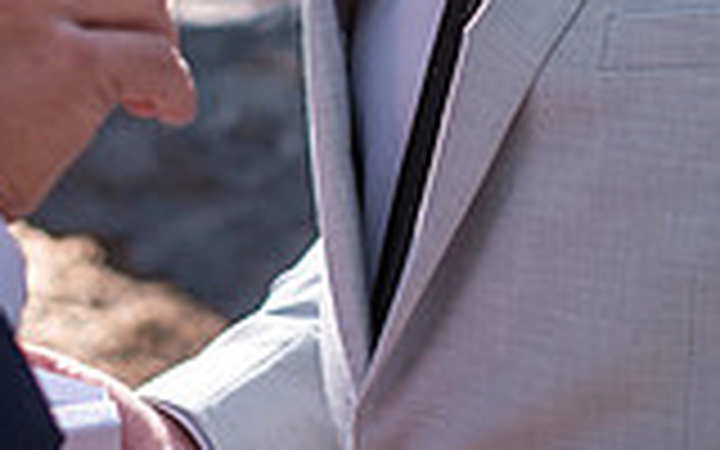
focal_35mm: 129
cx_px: 274
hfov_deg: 16.2
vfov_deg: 10.0
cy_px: -70
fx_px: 2531
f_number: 2
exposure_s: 1/500
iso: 160
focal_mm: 23
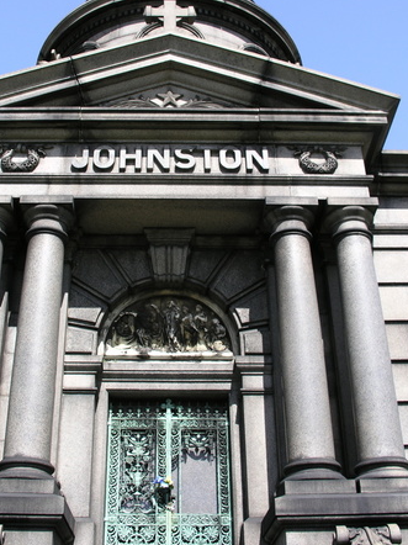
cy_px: 239
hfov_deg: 30.8
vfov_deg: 40.4
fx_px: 739
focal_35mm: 47
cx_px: 163
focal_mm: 8.9
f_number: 5
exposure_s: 1/174
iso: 50
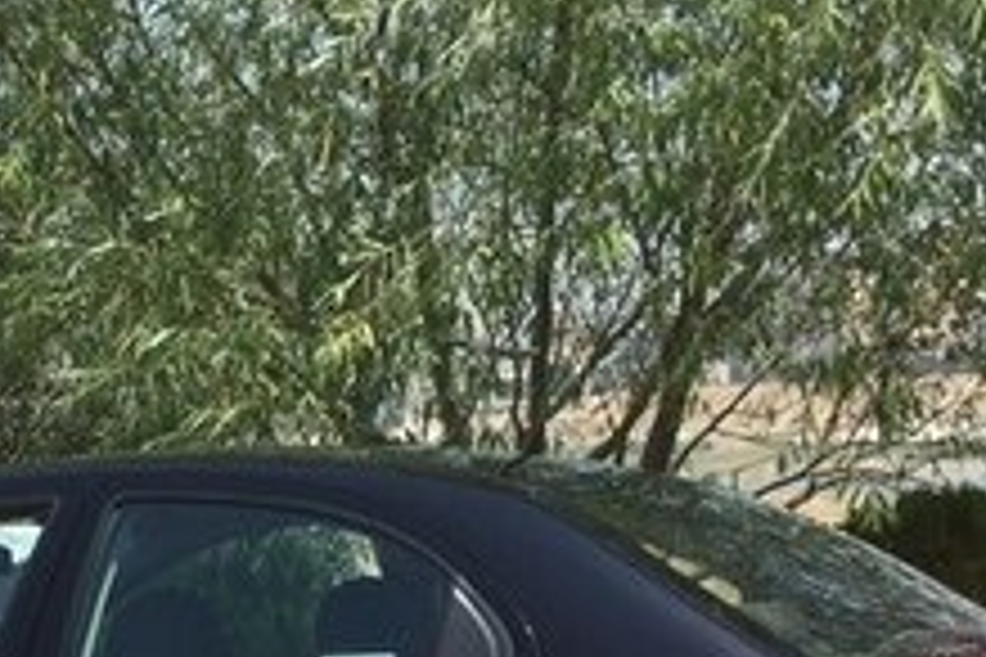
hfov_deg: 22.1
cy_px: 943
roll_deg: +2.7
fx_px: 2492
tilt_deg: -11.4
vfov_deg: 14.2
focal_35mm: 91
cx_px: 207
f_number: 2.2
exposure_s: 1/1364
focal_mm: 4.15
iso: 32
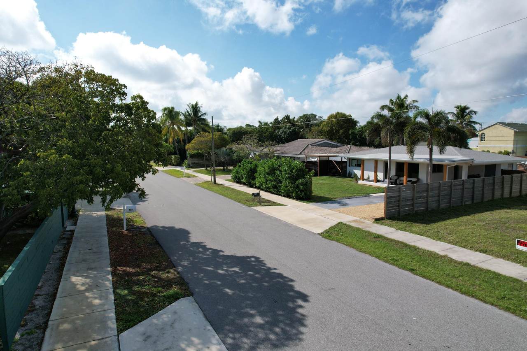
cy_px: 176
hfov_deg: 78.6
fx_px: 322
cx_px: 264
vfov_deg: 57.2
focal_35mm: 22
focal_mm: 8.38
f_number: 2.8
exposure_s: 1/2500
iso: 110
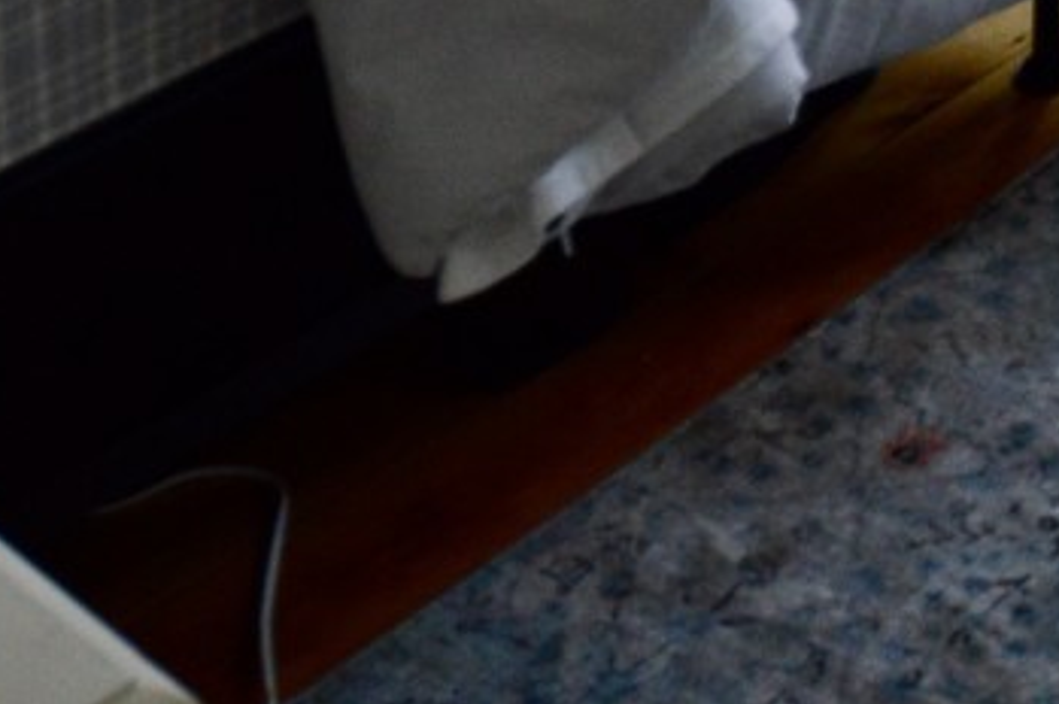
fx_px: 2586
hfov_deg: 21.1
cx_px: 1365
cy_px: -1305
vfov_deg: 11.1
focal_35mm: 88
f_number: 3.5
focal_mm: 10
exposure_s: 1/60
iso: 400
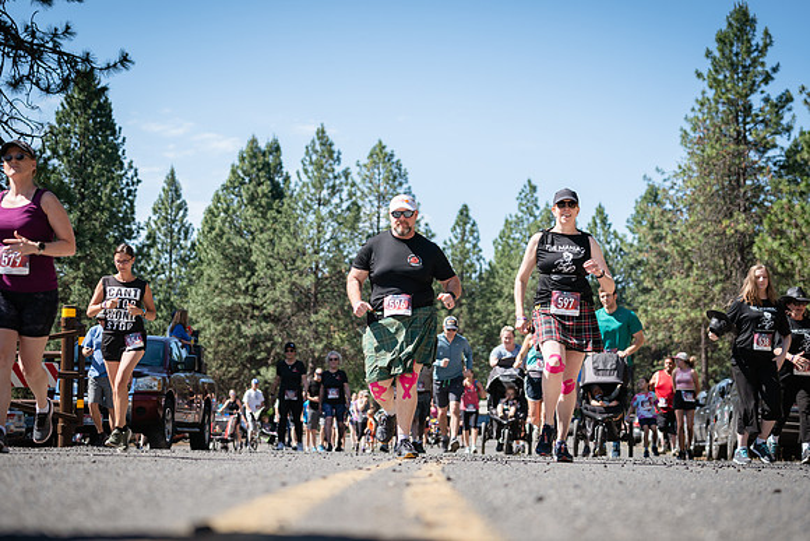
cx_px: 405
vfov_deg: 18.4
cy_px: 270
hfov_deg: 27.3
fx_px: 1665
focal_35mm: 74
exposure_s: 1/500
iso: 100
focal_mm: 74
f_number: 4
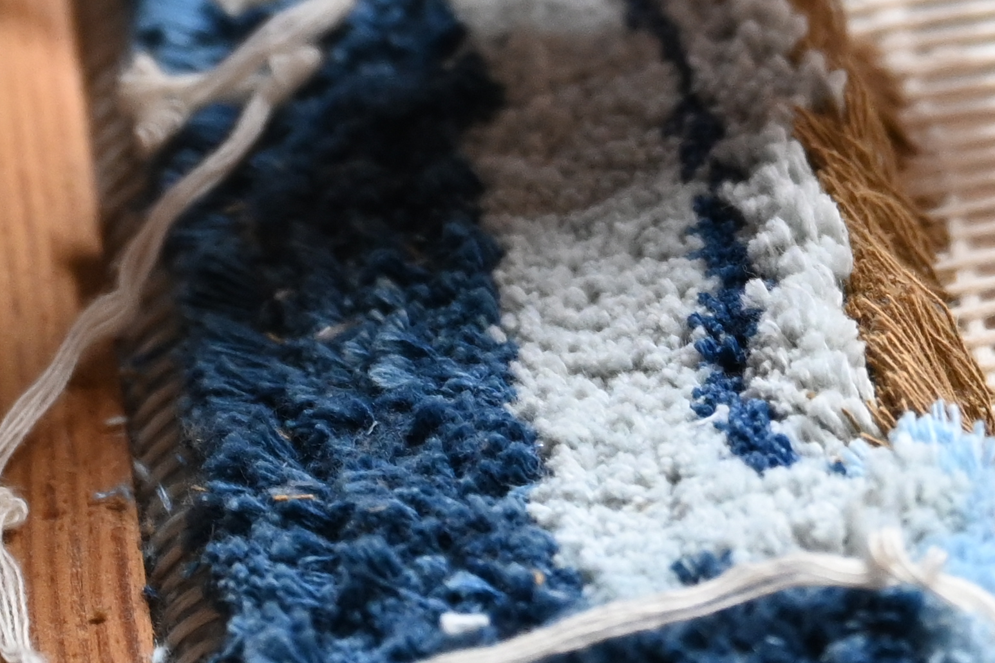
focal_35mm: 374
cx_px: 549
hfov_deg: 5.5
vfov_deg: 3.6
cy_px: -767
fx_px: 10336
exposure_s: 1/125
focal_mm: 70
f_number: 2.8
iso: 1000
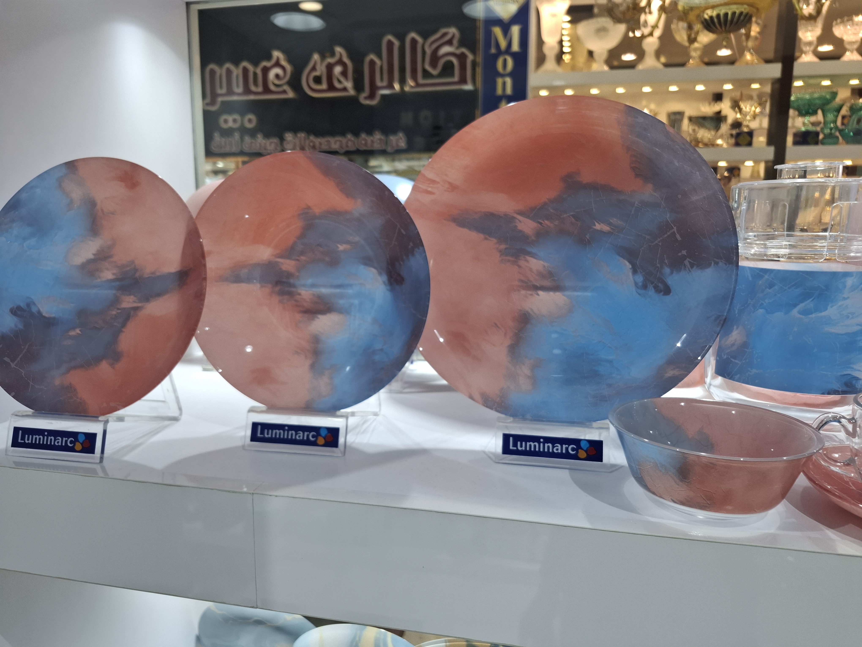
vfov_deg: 58.9
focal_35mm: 23
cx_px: 431
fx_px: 573
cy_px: 324
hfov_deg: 73.9
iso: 50
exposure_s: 1/110
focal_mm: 5.54
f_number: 1.8
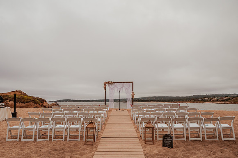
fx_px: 167
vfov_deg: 50.6
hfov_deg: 70.8
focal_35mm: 25
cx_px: 120
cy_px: 83
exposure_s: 1/500
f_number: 7.1
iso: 160
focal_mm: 24
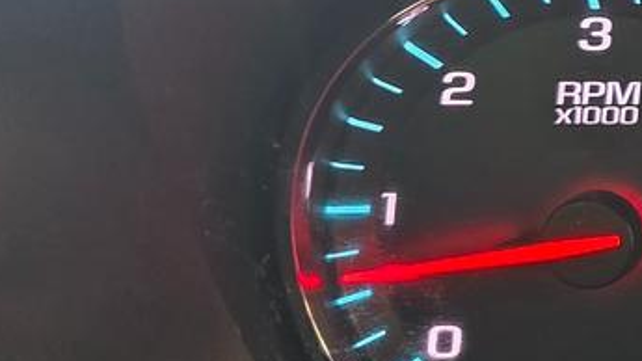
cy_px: 132
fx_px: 1583
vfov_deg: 13.0
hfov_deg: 18.5
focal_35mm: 93
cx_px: 1118
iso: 640
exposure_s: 1/62
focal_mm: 6.3
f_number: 1.7
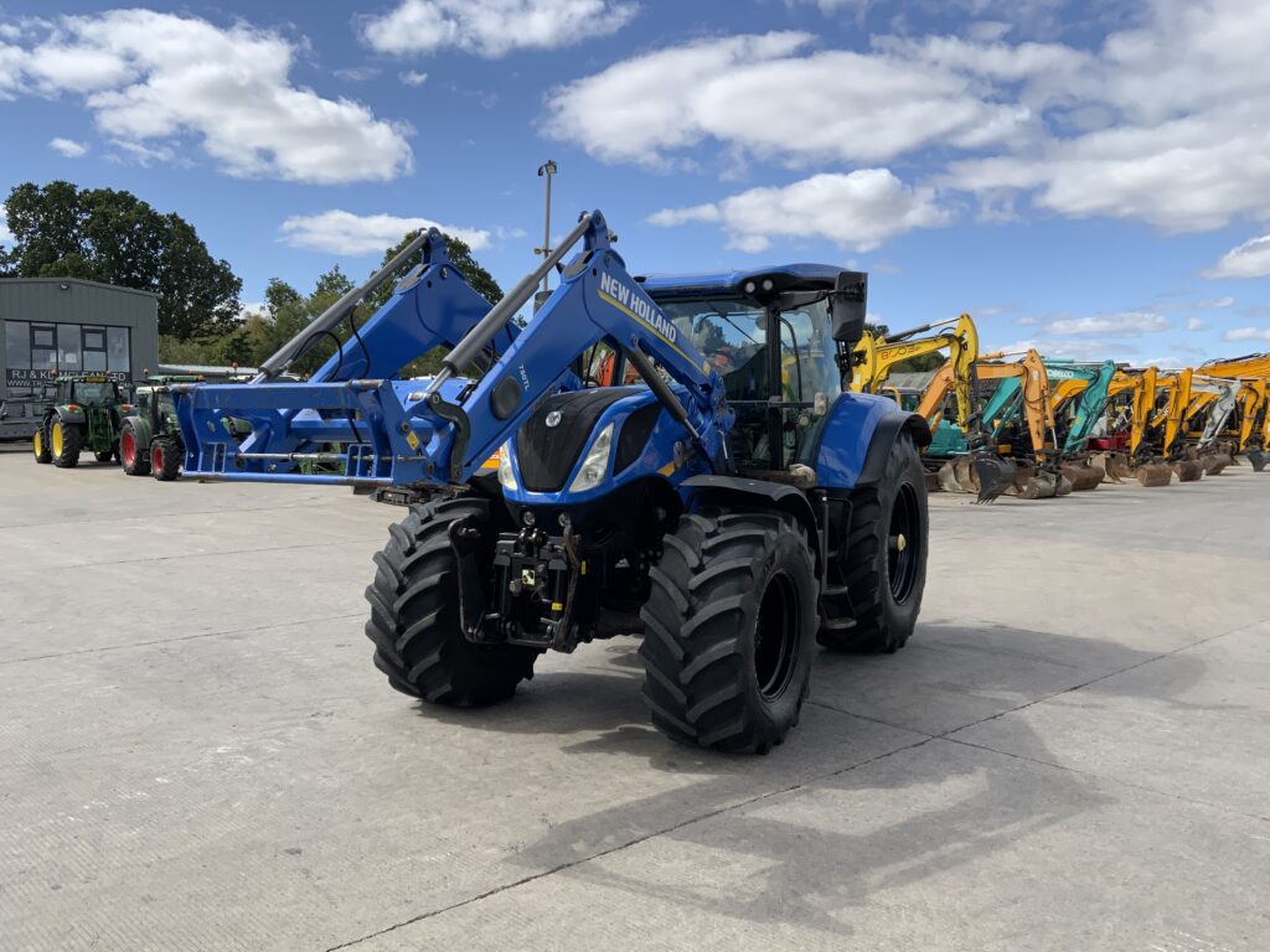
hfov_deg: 61.7
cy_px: 476
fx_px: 1064
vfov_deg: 48.2
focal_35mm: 29
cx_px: 635
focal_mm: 3
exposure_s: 1/1786
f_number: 1.8
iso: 16
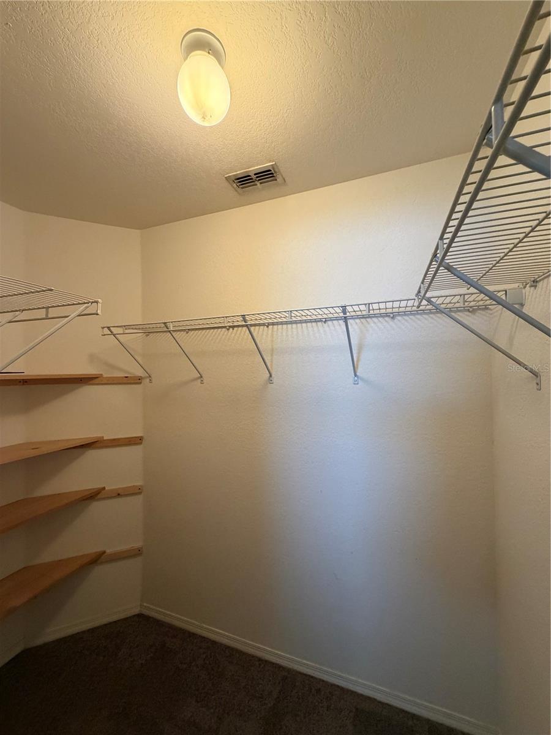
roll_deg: +0.8
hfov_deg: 85.7
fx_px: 297
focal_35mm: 14
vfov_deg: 102.1
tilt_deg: +0.8
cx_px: 276
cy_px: 368
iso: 320
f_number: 2.2
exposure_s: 1/60
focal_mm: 2.22
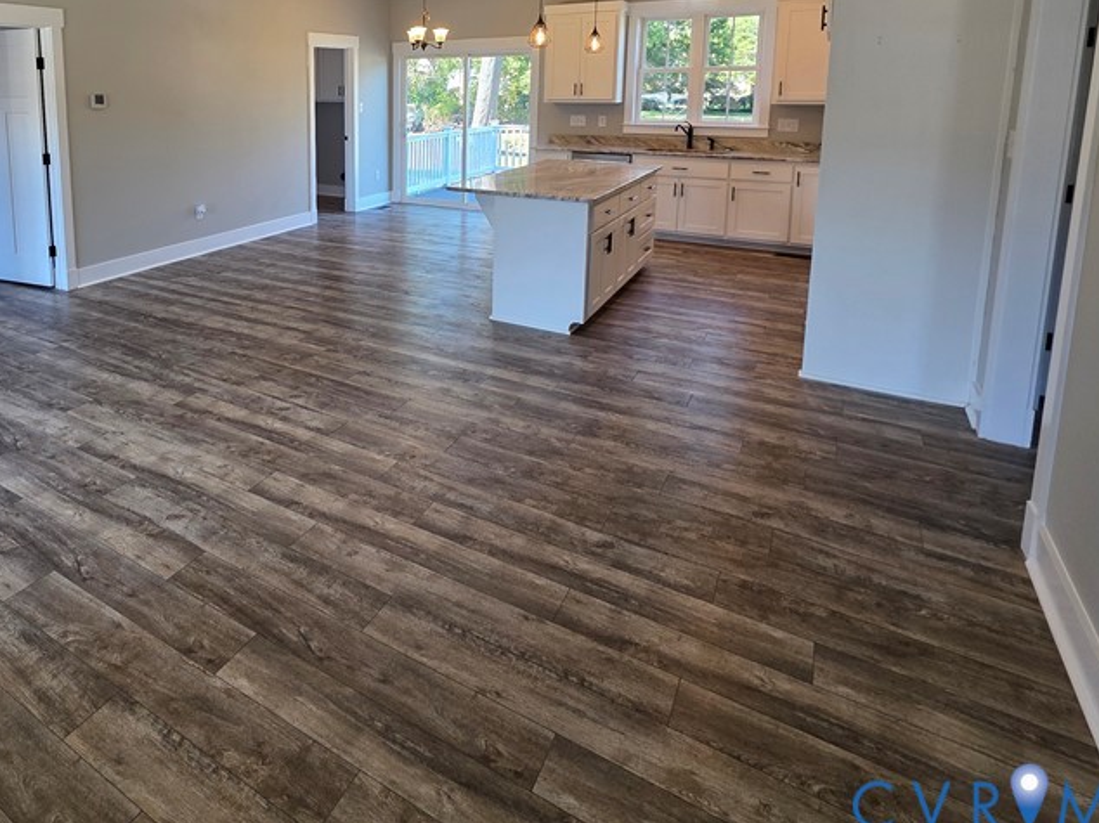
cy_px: 187
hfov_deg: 75.1
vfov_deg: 59.4
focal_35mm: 21
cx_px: 319
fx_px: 666
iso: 100
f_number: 1.9
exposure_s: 1/120
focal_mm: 2.2
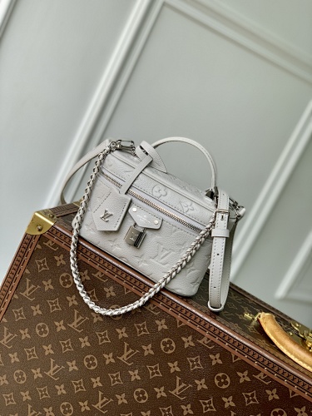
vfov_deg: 36.8
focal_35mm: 52
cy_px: 208
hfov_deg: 28.0
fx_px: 625
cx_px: 156
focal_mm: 6
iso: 16
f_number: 2.4
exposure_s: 1/203
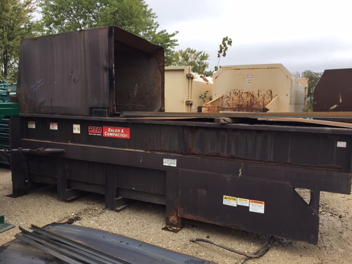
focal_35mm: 29
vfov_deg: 48.2
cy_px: 132
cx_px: 176
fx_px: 295
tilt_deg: -6.7
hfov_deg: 61.7
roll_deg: -2.4
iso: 25
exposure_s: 1/403
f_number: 2.2
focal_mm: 4.15
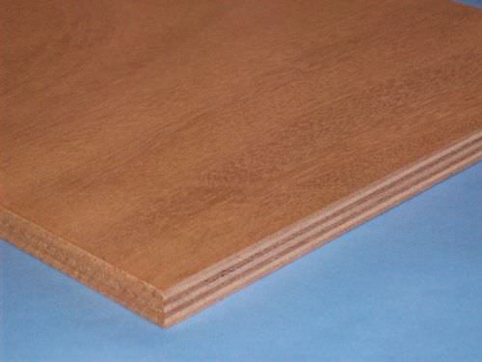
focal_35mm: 108
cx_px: 241
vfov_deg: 13.7
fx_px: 1504
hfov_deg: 18.2
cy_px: 181
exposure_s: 1/257
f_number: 4.8
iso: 400
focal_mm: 18
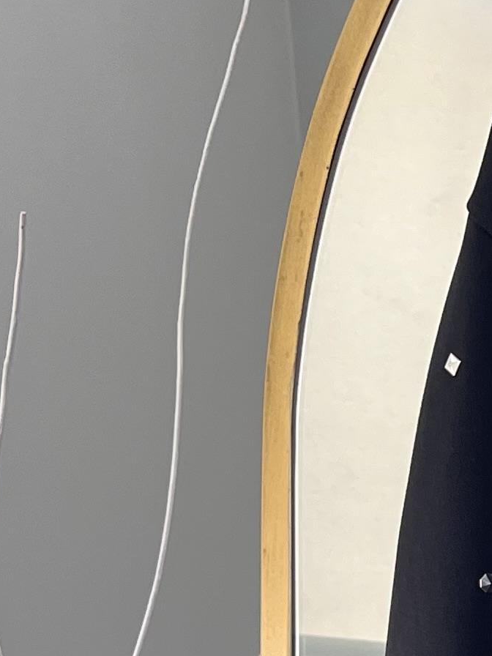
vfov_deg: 15.9
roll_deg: +0.6
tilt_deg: -11.5
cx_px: 1027
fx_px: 2217
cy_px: 885
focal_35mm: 117
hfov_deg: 11.3
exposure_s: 1/100
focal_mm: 5.1
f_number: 1.6
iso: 80
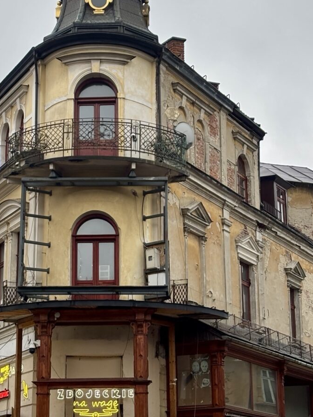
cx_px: 111
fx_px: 1121
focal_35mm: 93
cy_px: 159
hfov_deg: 15.9
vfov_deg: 21.0
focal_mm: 5.96
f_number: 1.6
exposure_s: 1/365
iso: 32
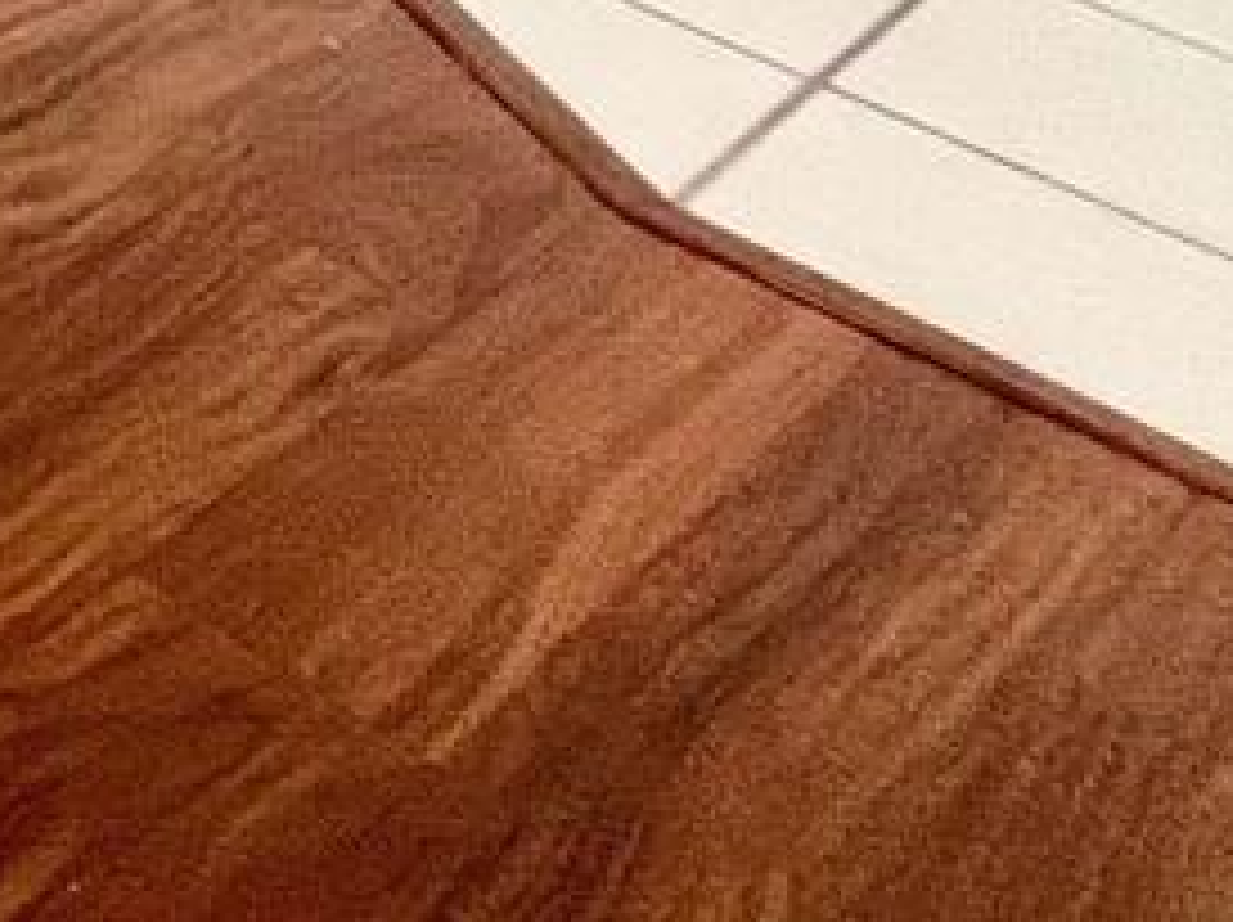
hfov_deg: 13.7
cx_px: -1984
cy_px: -1628
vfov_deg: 12.3
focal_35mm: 76
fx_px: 2705
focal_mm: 1.57
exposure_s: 1/60
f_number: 1.8
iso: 160
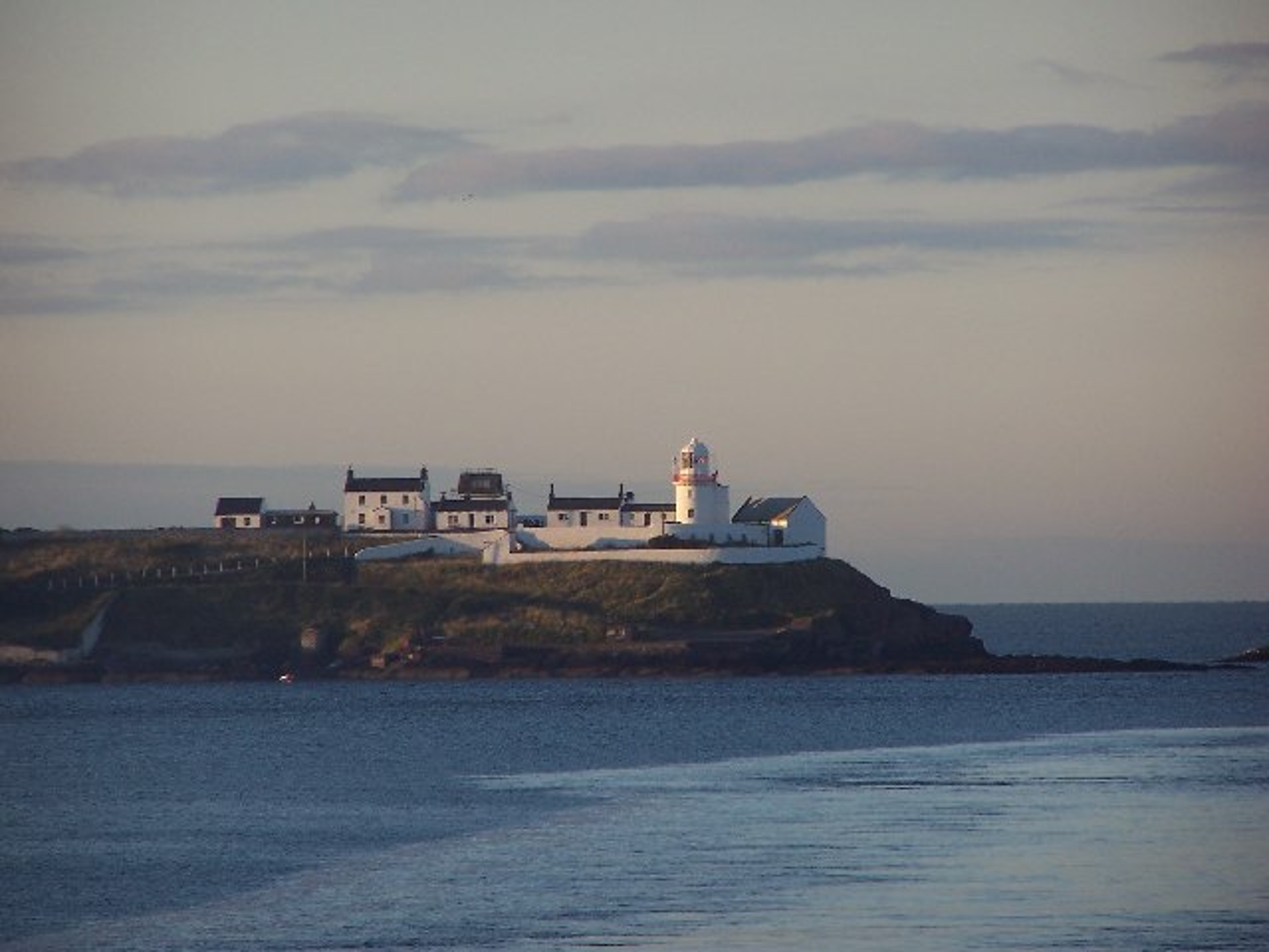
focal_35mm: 380
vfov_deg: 3.9
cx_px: 634
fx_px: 13931
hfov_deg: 5.2
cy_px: 476
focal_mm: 63
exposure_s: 1/350
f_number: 3.7
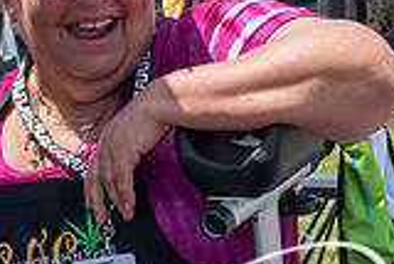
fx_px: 1698
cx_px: 42
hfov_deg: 13.1
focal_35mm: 155
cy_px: 147
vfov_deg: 8.9
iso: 200
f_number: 9
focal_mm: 27
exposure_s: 1/320
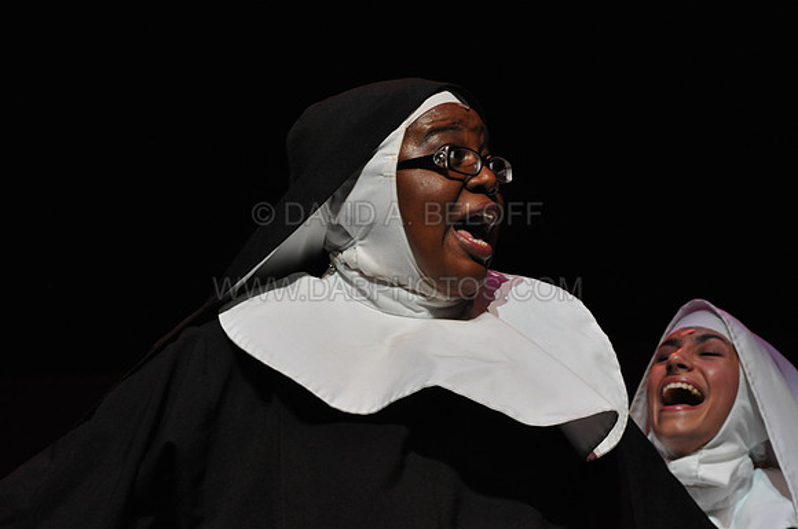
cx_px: 399
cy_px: 264
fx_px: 2656
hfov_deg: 17.1
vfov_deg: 11.4
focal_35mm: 120
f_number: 6.3
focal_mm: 80
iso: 1600
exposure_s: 1/400
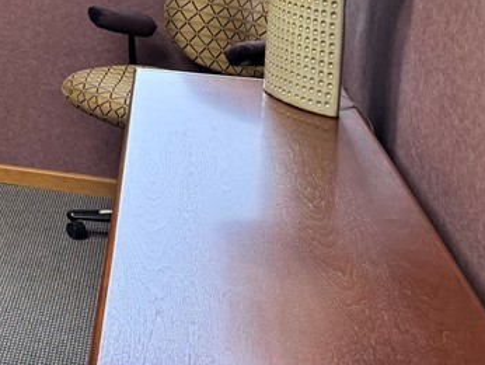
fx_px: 995
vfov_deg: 19.5
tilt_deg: -7.0
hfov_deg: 23.1
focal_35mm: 71
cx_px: -206
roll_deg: -0.2
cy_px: -73
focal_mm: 6.76
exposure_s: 1/60
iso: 200
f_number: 1.78
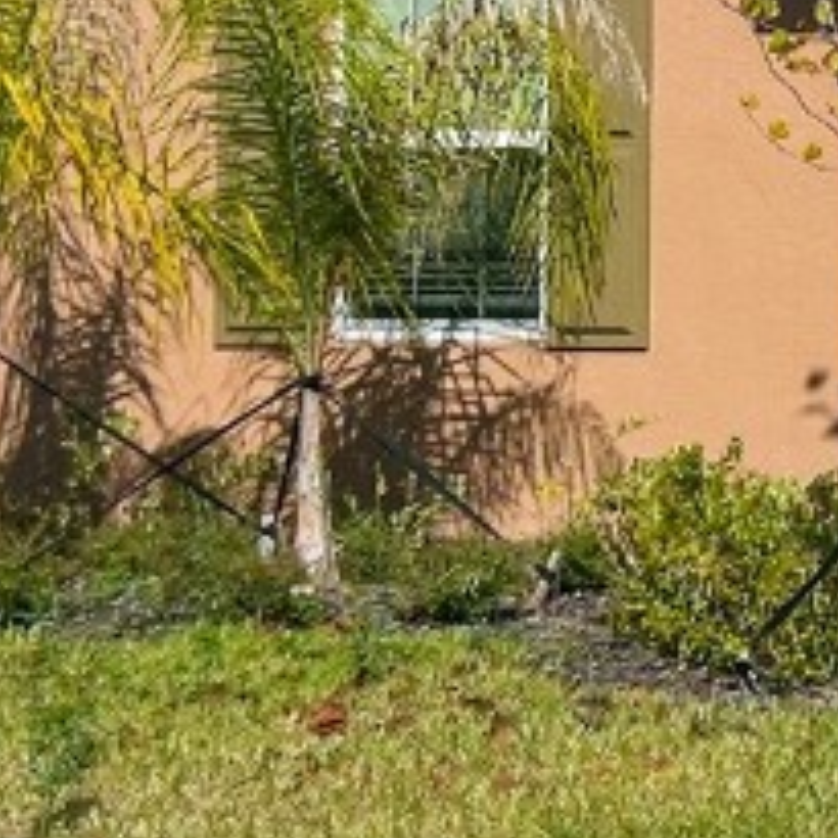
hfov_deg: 13.6
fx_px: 3150
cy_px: 119
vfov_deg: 15.0
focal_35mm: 115
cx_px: 1480
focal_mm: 5.7
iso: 50
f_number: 1.5
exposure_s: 1/9400
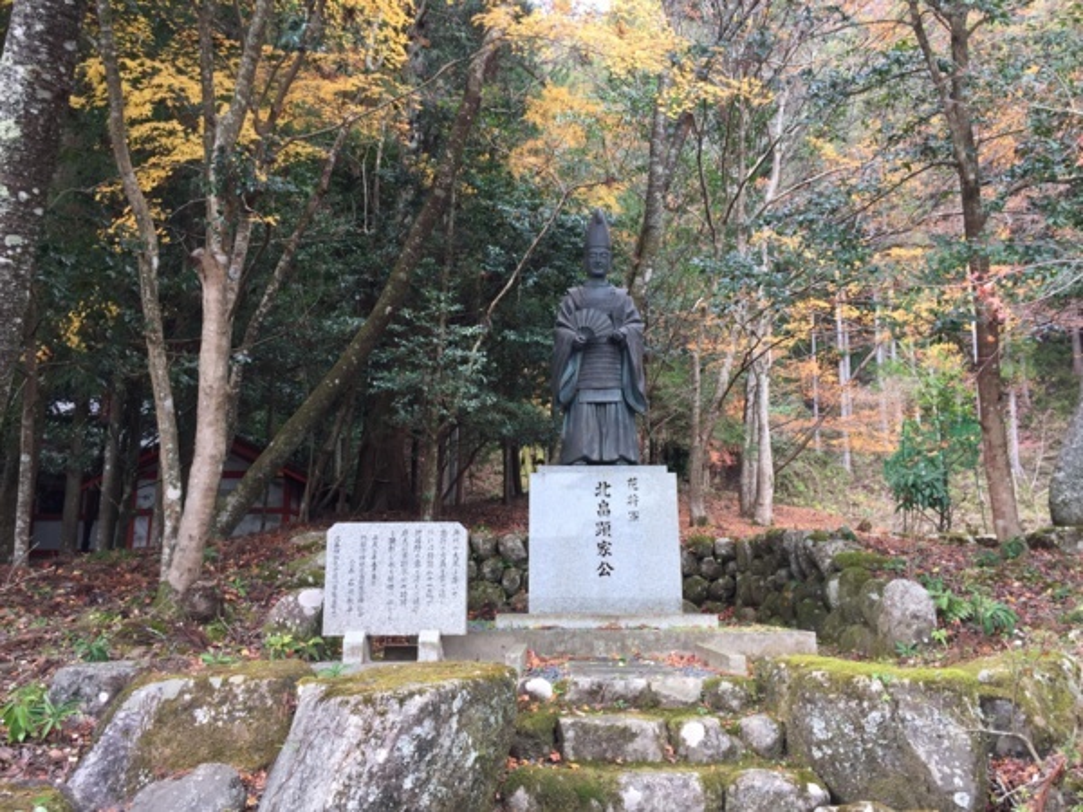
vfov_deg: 48.2
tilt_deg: +10.4
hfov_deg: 61.7
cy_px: 406
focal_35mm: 29
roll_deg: +0.6
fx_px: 907
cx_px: 542
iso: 40
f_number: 2.2
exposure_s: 1/60
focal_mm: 4.15
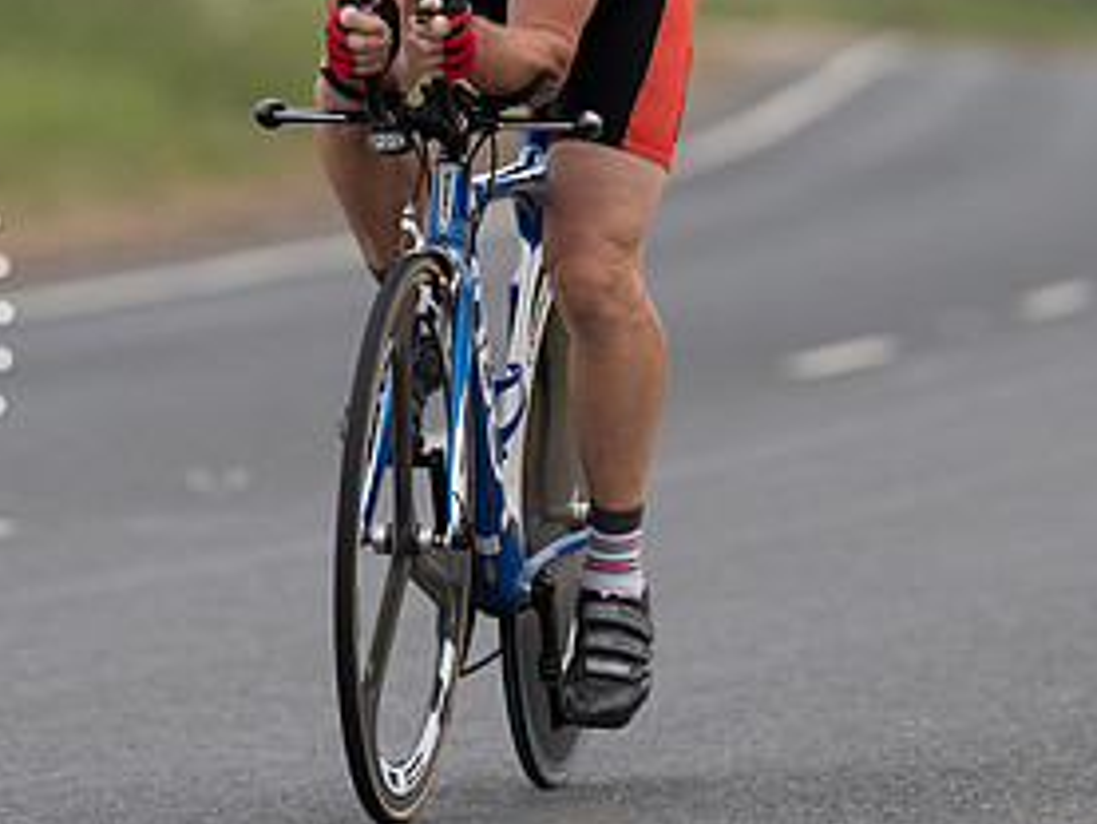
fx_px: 15789
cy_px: -3
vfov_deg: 3.0
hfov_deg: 4.0
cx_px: 525
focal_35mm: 498
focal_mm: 200
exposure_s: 1/1250
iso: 200
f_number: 3.2
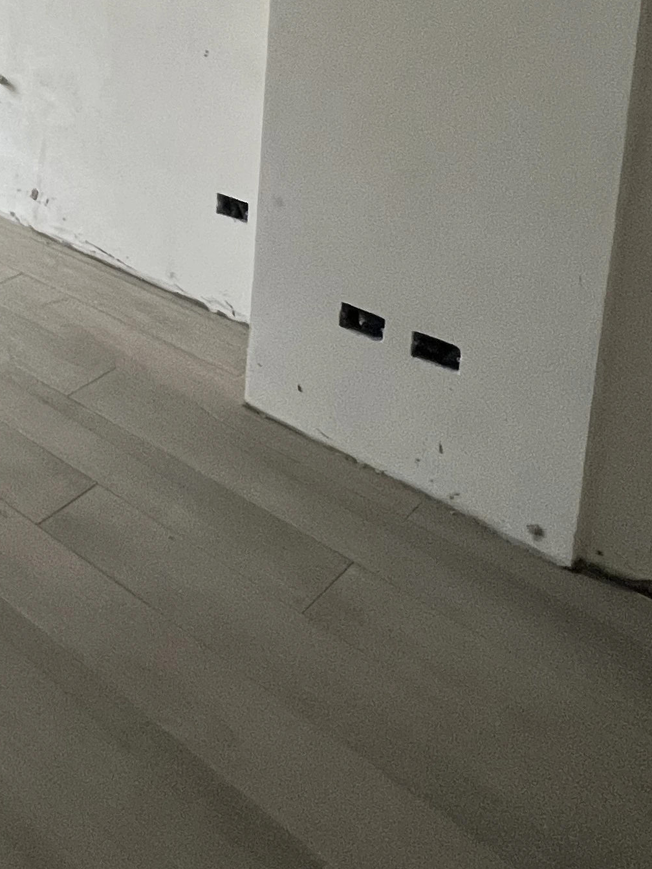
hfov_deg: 30.4
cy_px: -55
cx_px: -159
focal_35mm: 39
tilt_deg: -9.1
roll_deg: +1.4
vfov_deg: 40.1
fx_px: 979
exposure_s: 1/60
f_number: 1.8
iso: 250
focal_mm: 1.57
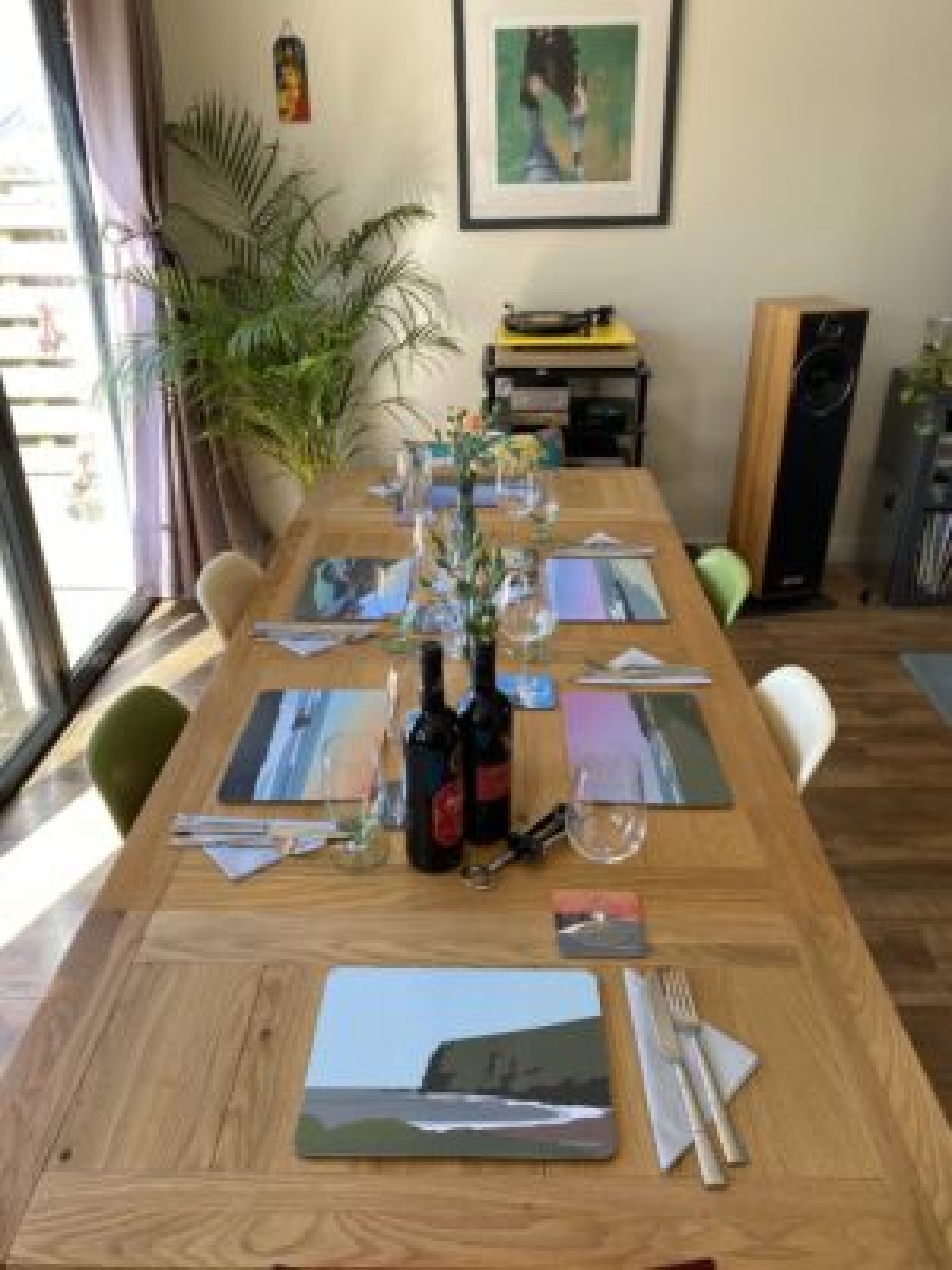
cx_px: 476
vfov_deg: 67.3
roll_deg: +1.7
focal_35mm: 26
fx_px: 953
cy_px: 635
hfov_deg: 53.1
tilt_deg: -27.6
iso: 32
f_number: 1.8
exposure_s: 1/121
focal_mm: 4.25
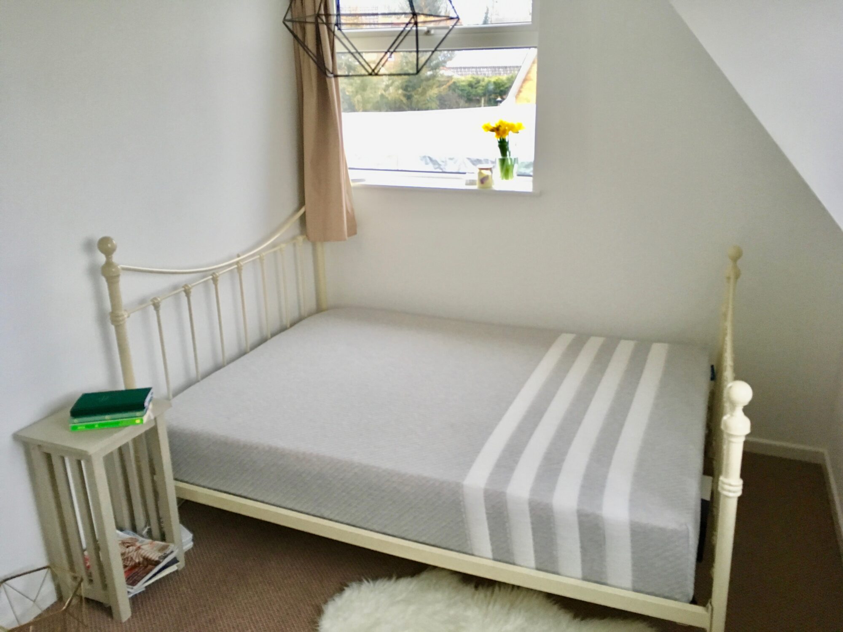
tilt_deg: -19.1
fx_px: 706
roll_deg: +1.4
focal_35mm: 29
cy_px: 316
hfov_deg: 61.7
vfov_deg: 48.2
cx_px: 422
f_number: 2.2
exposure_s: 1/33
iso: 200
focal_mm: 4.15
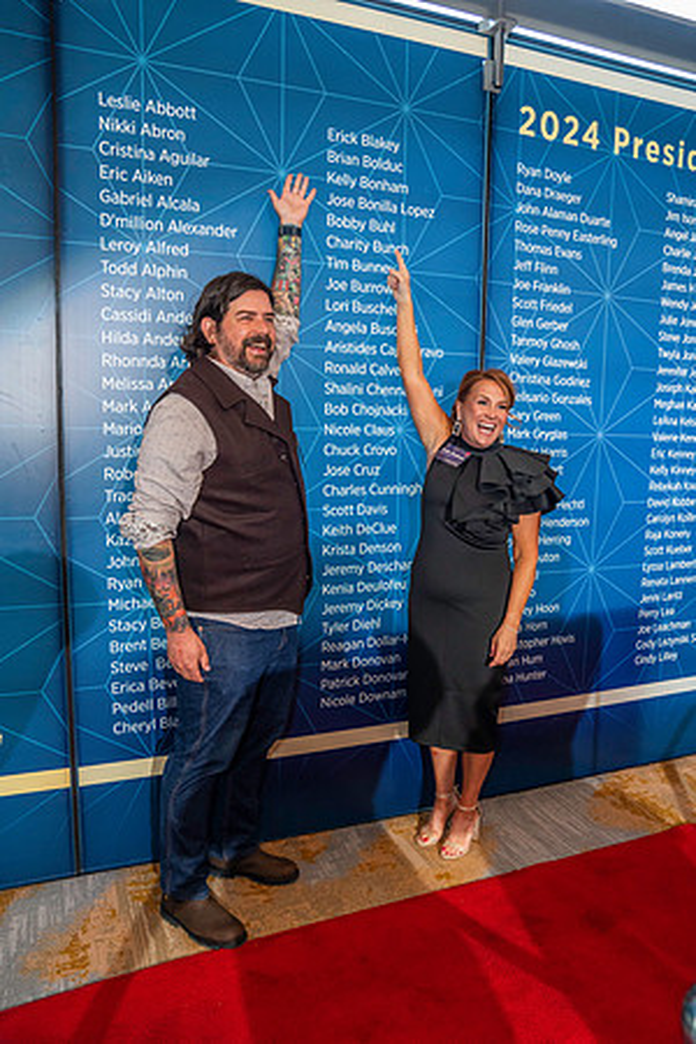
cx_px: 348
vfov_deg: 69.4
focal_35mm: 26
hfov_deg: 49.6
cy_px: 522
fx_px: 754
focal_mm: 26
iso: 3200
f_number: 4
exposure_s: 1/160
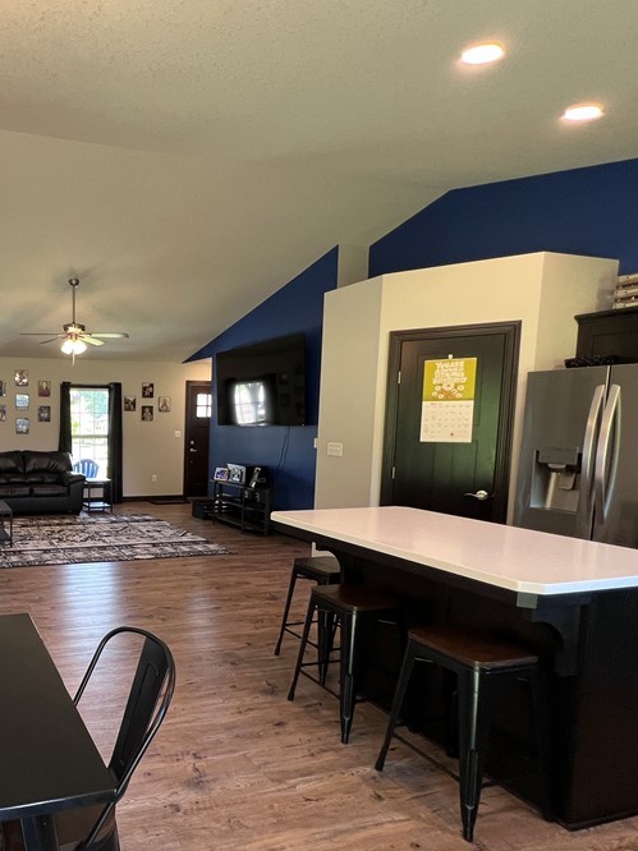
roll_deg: -0.6
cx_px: 60
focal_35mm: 20
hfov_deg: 56.6
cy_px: 470
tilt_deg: -5.1
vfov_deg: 81.5
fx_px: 492
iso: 125
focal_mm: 1.57
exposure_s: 1/60
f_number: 1.8
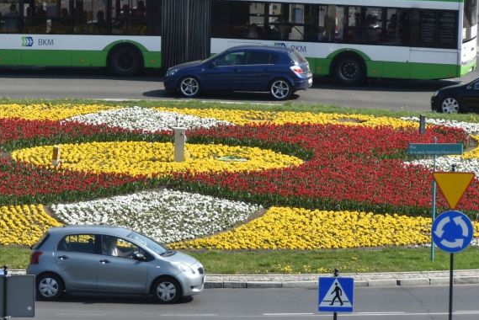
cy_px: 120
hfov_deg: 5.8
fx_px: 4712
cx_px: 113
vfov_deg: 3.9
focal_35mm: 354
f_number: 5.3
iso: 100
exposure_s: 1/400
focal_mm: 112
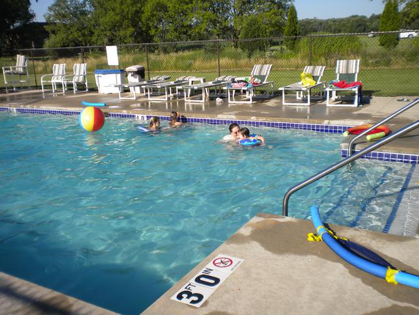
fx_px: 424
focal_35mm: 35
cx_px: 210
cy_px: 158
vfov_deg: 40.7
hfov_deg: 52.6
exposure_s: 1/675
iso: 80
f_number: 4.6
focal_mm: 6.3
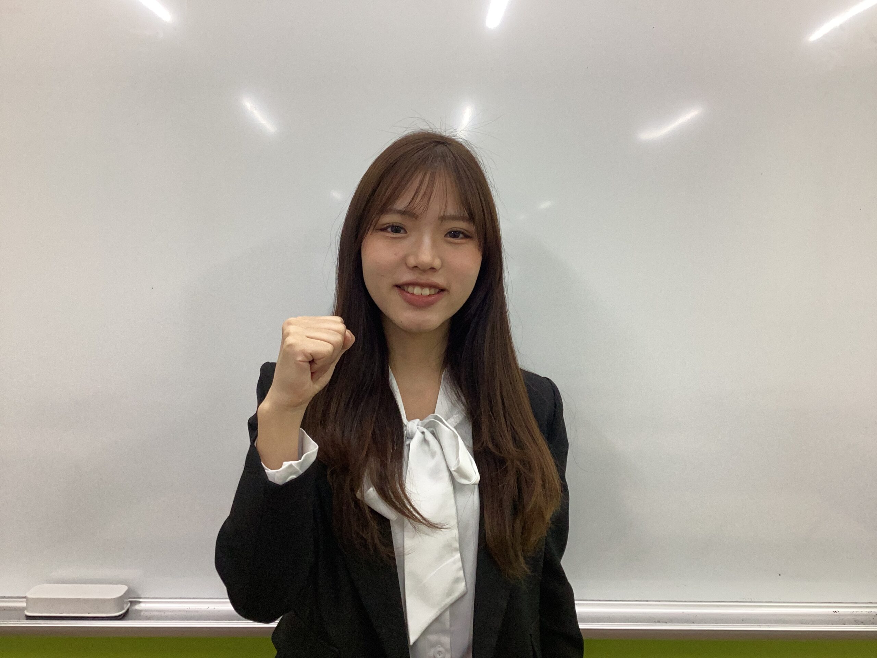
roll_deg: -0.7
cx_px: 438
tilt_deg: -5.1
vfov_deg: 45.4
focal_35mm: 31
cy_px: 329
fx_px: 785
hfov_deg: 58.4
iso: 80
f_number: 2.4
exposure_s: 1/120
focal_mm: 3.3
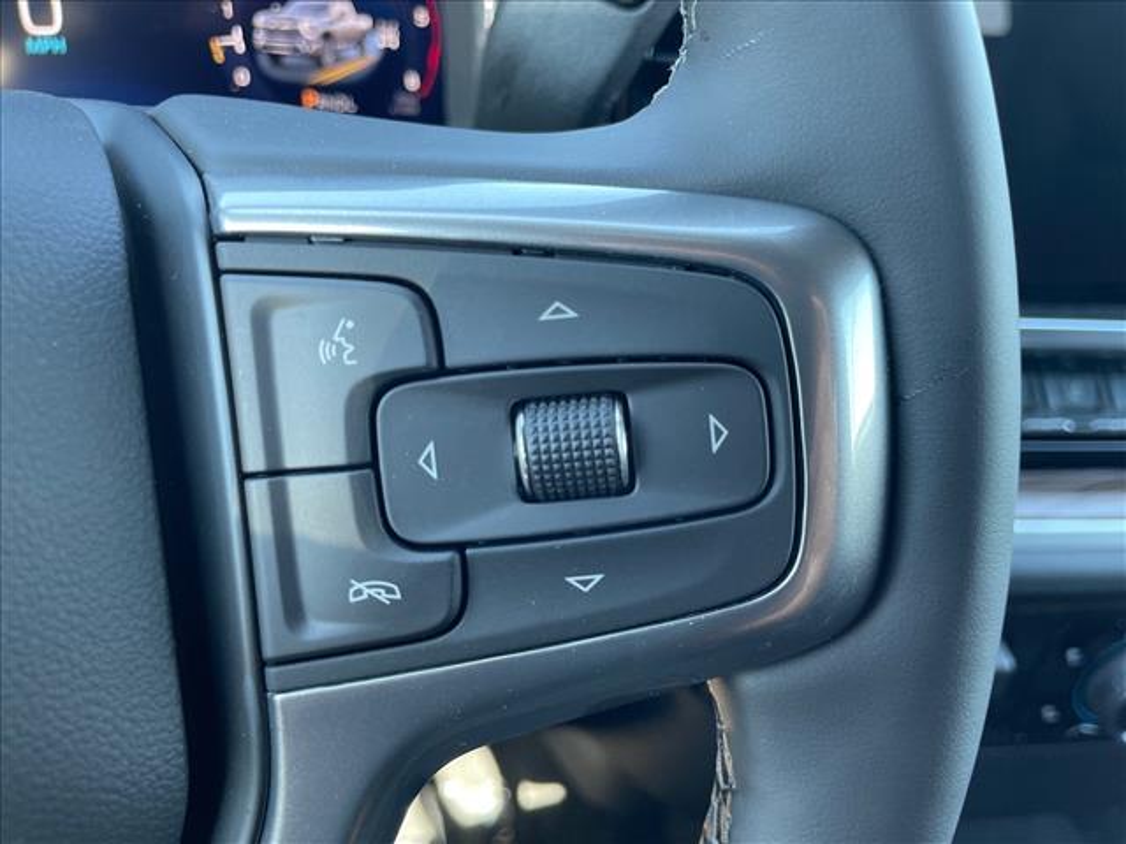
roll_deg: -5.1
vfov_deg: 53.1
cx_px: 563
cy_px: 422
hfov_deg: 67.3
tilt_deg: -35.0
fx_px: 846
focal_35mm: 26
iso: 125
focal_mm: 4.2
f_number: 1.6
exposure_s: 1/99
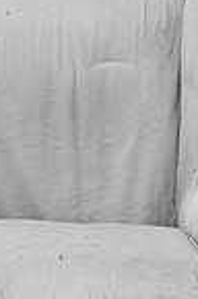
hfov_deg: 12.2
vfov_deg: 18.3
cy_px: 122
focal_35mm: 112
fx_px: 928
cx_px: 68
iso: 64
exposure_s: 1/3
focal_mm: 36
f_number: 5.6
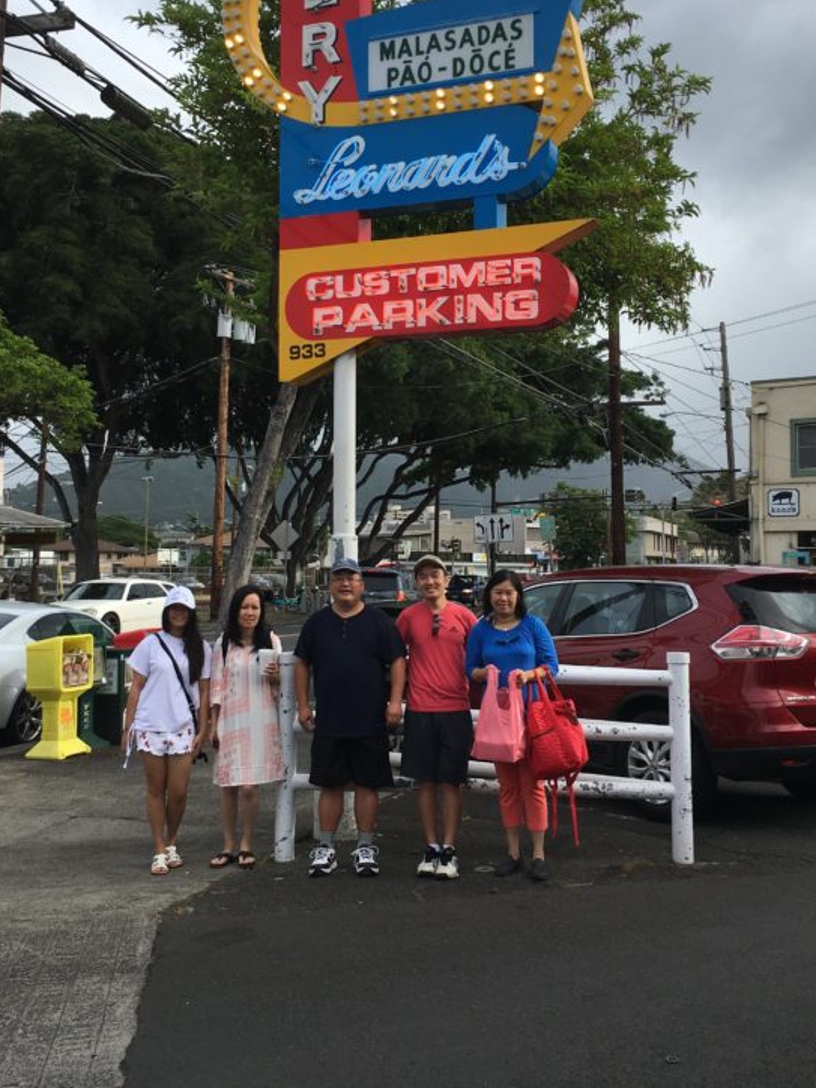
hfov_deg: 35.1
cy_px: 452
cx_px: 367
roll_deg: -0.4
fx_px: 1289
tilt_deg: +6.7
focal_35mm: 41
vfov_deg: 45.6
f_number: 2.2
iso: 25
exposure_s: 1/777
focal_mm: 4.15
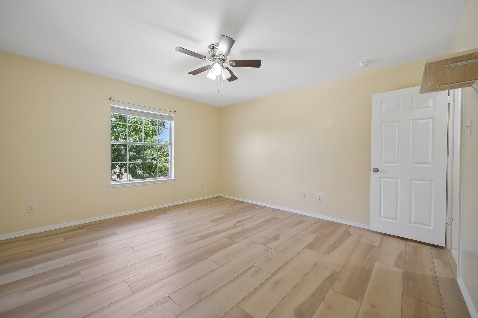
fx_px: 186
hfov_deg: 104.3
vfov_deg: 81.2
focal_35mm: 14
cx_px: 239
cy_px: 159
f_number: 9
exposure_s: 1/30
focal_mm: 14
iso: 250
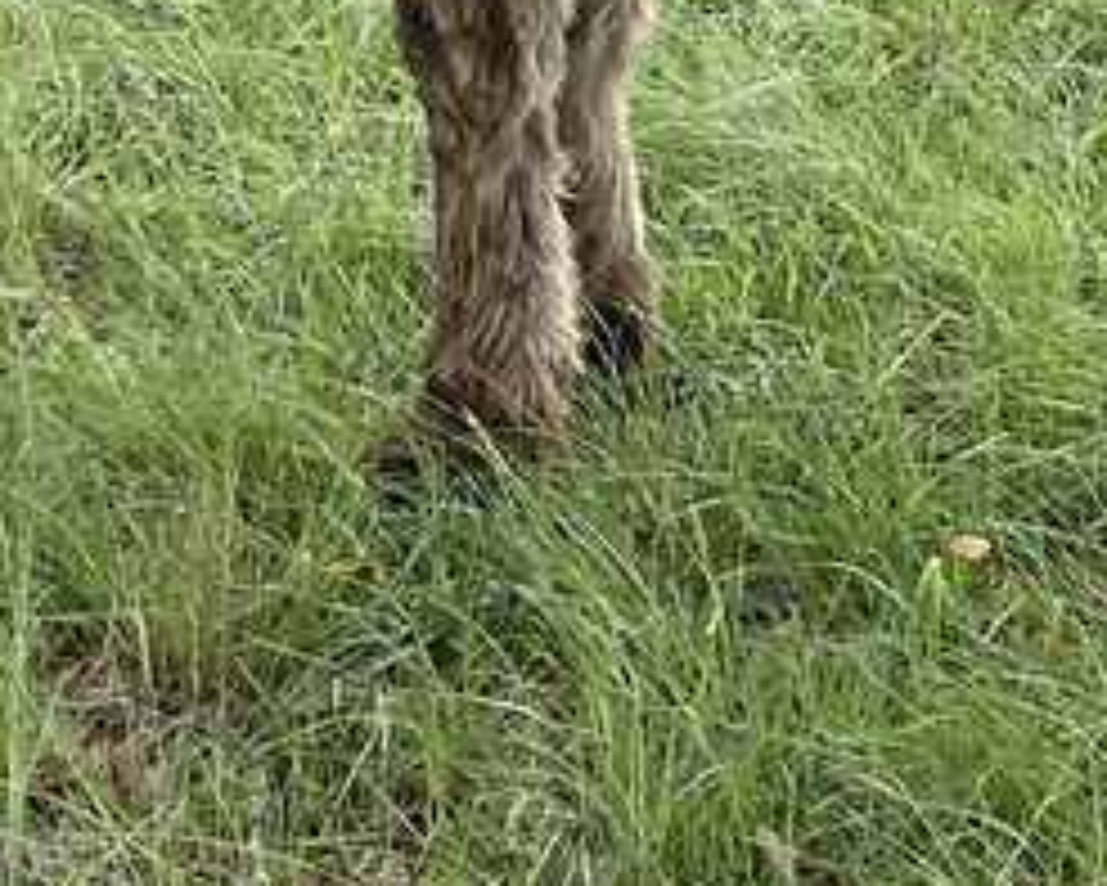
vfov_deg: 10.5
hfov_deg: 13.4
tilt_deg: -13.2
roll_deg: +1.5
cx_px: 972
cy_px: -297
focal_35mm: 143
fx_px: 4687
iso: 32
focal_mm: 5.1
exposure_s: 1/938
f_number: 1.6
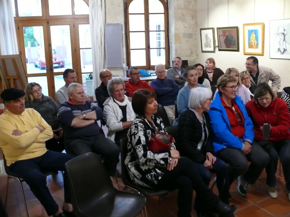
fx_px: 293
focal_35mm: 35
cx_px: 145
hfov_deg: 52.6
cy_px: 108
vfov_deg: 40.7
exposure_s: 1/25
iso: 400
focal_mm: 7.4
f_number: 2.8
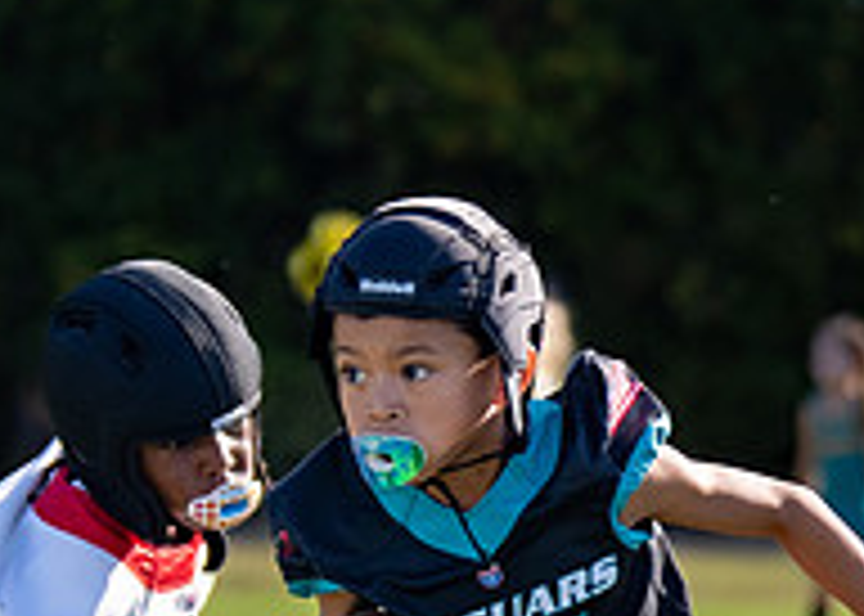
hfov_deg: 4.4
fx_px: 11357
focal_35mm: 463
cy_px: 706
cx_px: 555
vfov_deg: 3.1
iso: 160
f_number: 2.8
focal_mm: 82
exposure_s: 1/2000
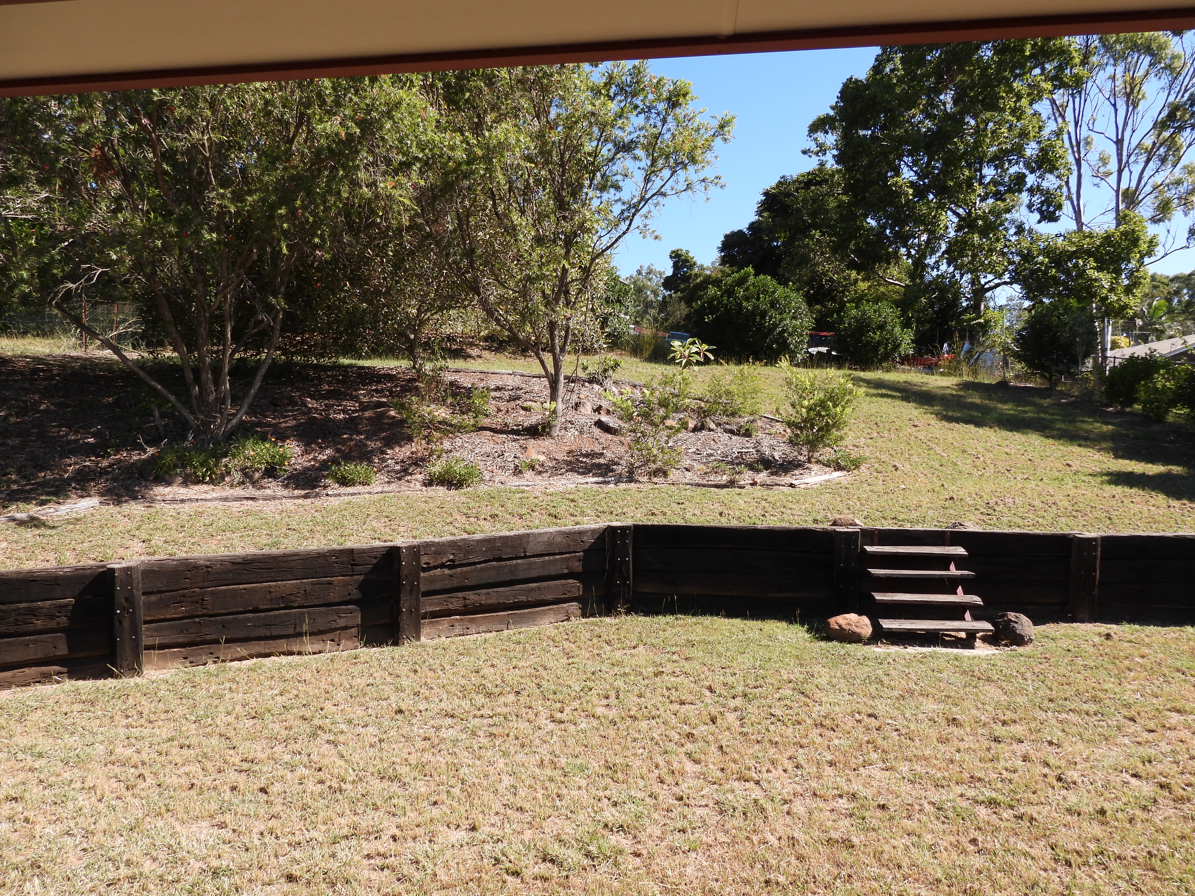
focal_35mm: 24
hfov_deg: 71.6
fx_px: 829
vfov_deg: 56.8
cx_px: 598
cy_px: 448
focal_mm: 4.3
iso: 100
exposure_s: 1/800
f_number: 2.8
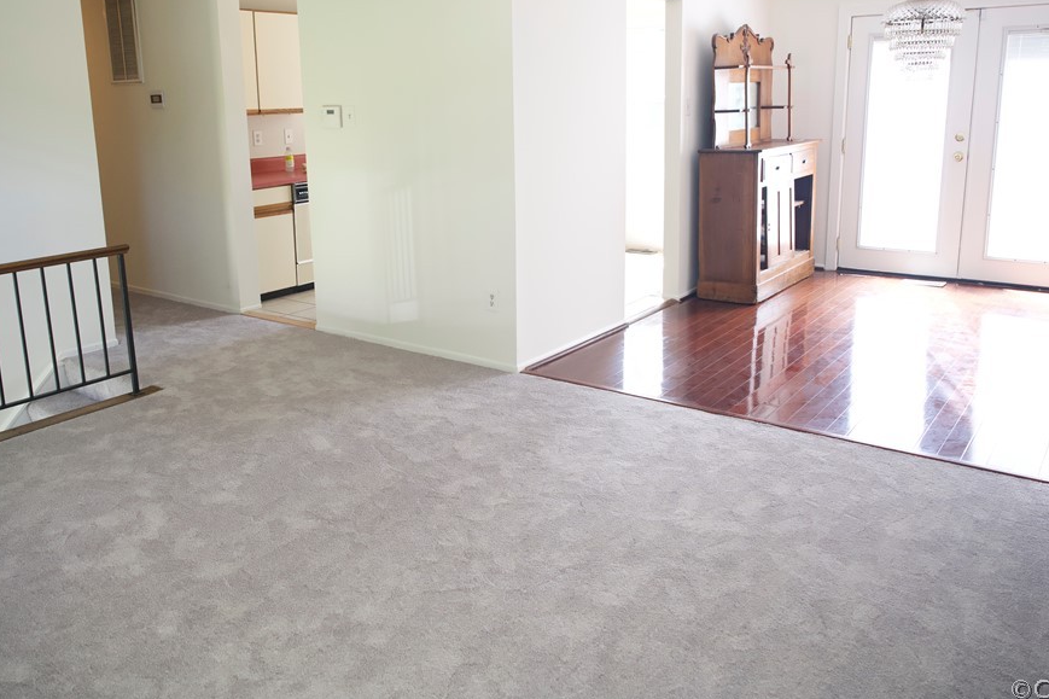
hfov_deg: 61.9
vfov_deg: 43.3
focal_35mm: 30
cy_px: 272
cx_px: 489
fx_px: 874
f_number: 3.5
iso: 1250
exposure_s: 1/125
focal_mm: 24
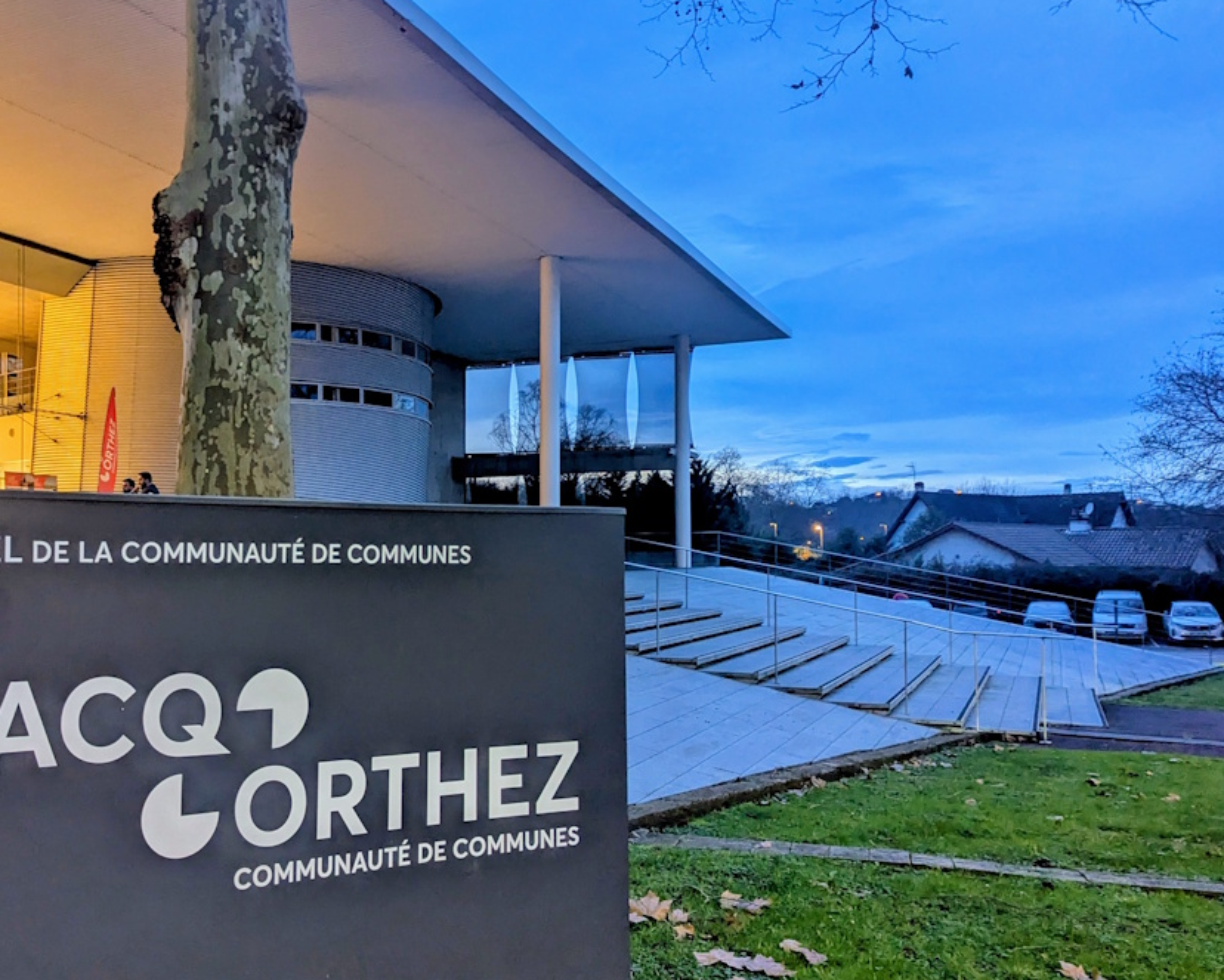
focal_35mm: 34
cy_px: 522
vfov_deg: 43.4
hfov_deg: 51.7
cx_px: 398
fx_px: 1232
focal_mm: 6.81
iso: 443
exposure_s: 1/33.3
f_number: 1.85
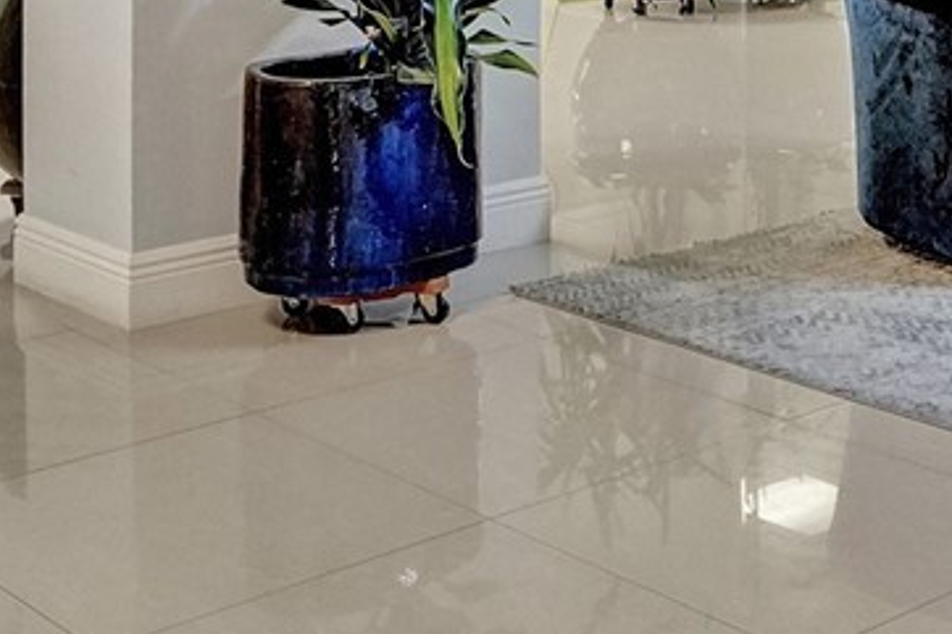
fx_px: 1982
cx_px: 727
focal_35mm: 75
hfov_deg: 26.6
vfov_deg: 16.4
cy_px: -343
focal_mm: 16
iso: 1600
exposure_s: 1/125
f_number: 4
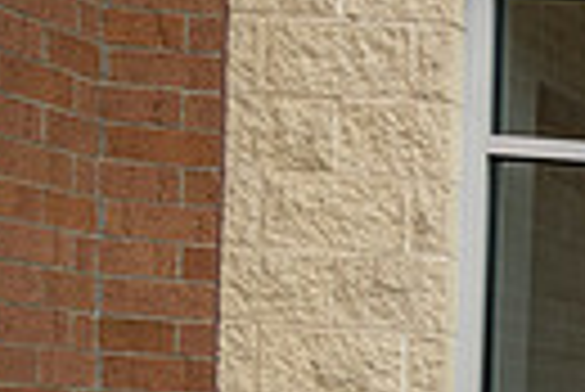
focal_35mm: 107
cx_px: 1202
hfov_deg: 15.1
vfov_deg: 12.2
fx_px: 1741
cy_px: 593
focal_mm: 24
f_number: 4
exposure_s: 1/800
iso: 400
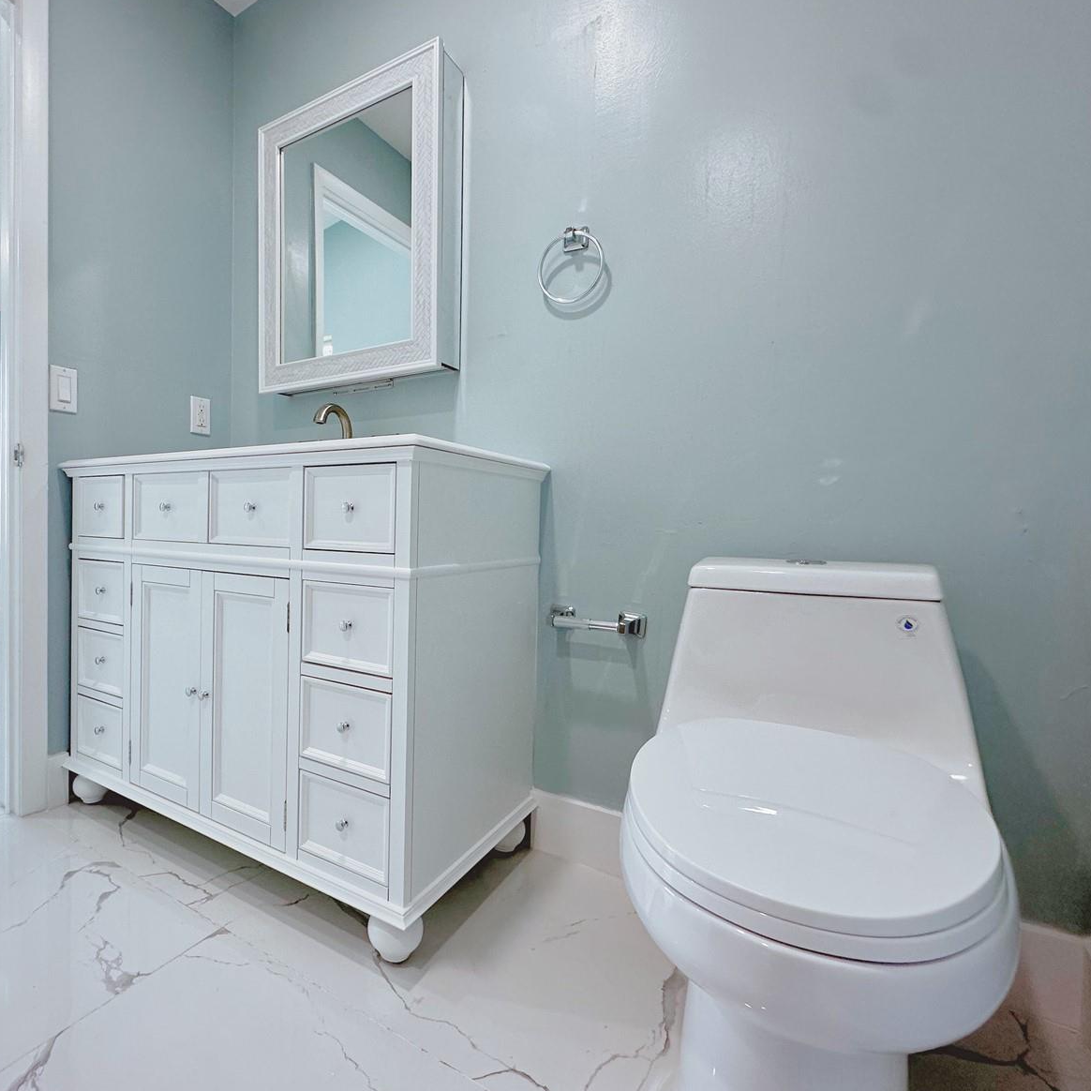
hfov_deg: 82.3
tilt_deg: -1.1
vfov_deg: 84.0
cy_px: 536
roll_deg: +0.6
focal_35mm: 17
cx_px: 408
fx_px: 606
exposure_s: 1/120
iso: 160
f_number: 2.2
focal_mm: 2.22
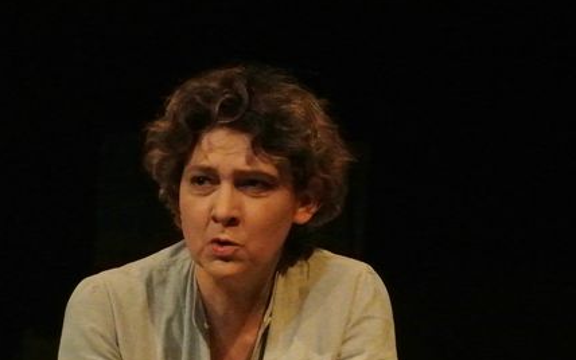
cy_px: 351
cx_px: 342
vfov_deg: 3.9
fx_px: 5356
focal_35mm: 341
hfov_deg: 6.2
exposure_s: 1/60
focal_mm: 66.4
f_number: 4.5
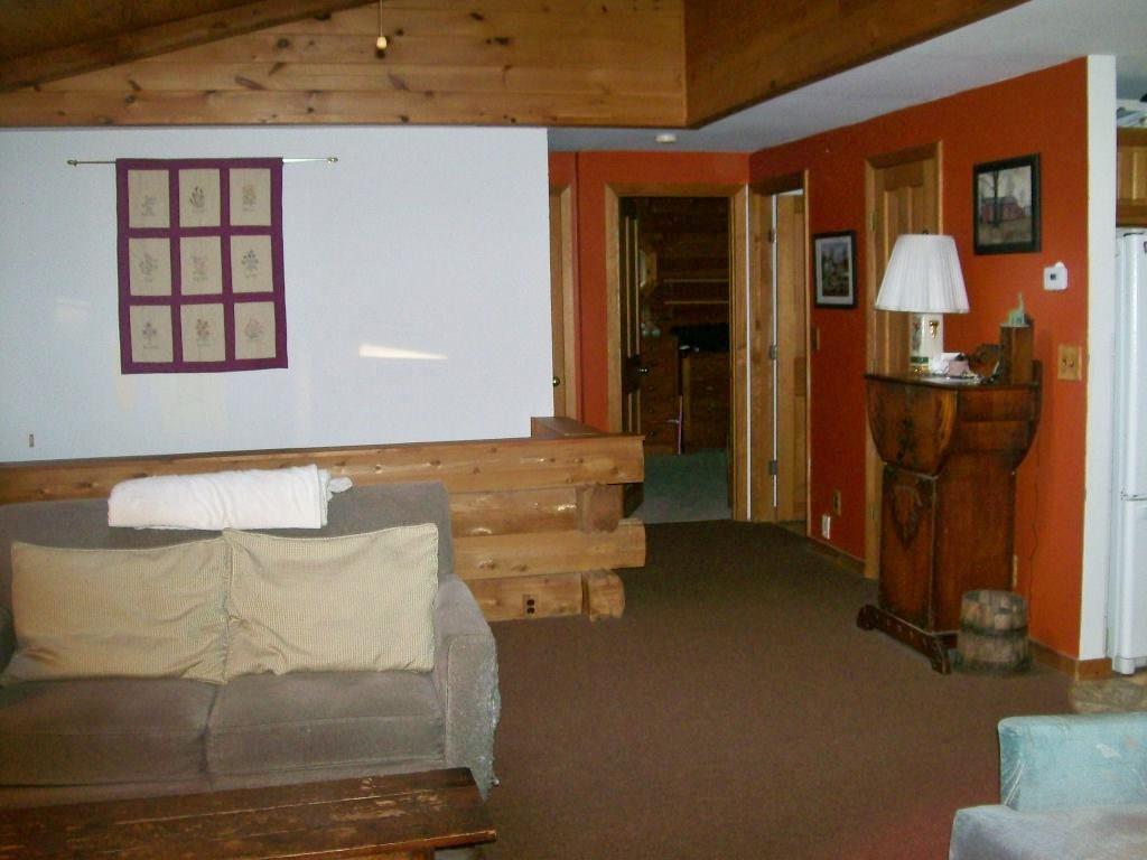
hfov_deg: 51.4
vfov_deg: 39.7
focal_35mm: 36
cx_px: 574
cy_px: 430
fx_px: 1193
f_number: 2.7
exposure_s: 1/16
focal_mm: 6
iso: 140
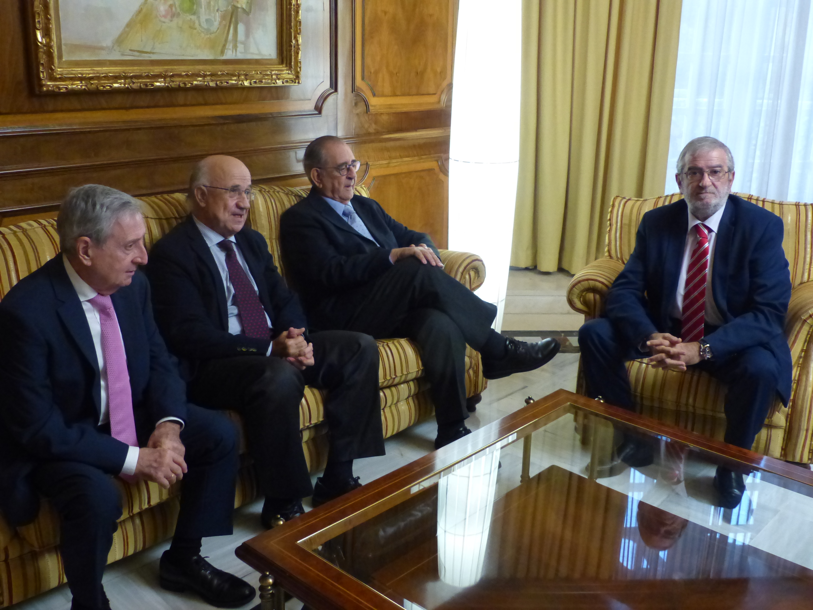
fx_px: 822
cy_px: 305
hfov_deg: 52.6
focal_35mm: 35
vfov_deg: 40.7
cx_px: 406
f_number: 3.2
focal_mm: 6.3
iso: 800
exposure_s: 1/80
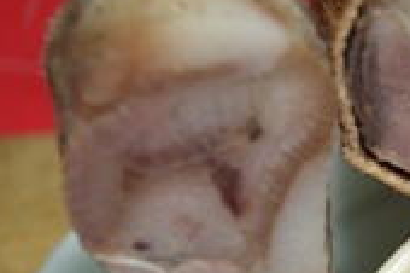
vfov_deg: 6.4
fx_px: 2412
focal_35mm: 212
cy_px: 315
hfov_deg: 9.5
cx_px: 579
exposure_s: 1/10
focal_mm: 48
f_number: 4.8
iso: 220
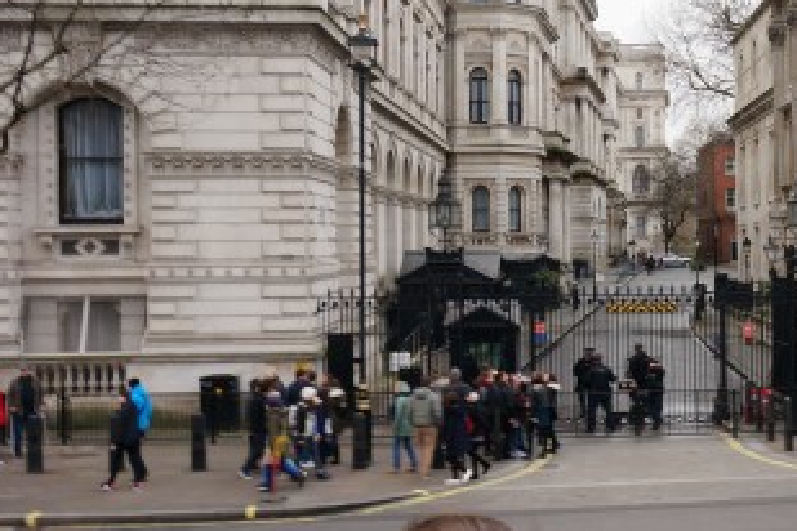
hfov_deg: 33.8
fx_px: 1240
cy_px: 229
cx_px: 712
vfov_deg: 24.2
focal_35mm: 56
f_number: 6.3
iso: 100
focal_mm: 16
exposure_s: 1/60
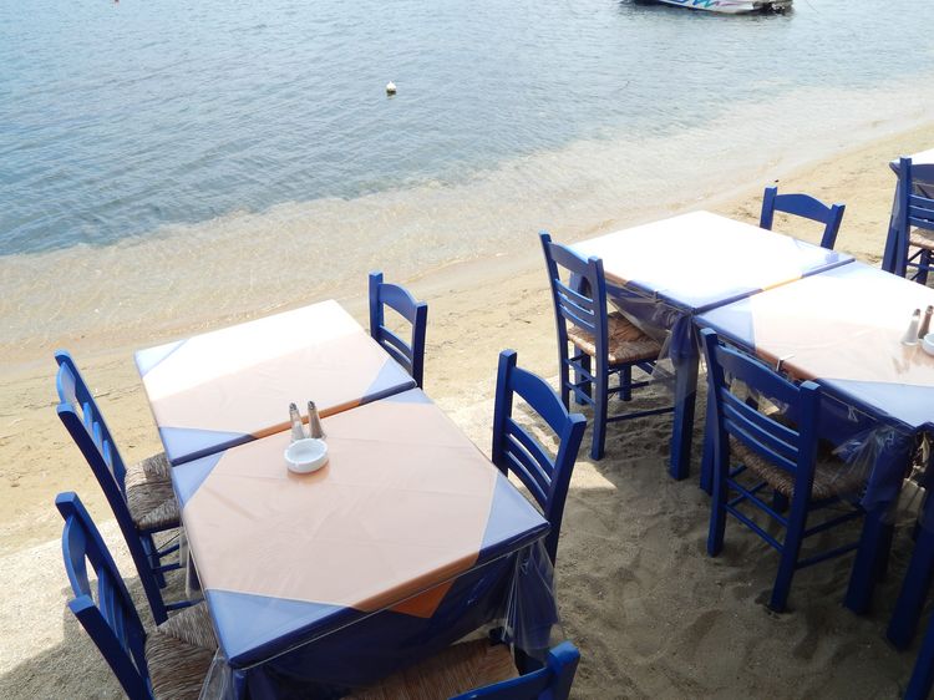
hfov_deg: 63.5
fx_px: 755
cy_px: 350
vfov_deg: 49.7
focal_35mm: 28
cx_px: 467
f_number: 3.2
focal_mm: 5.1
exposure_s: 1/800
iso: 125
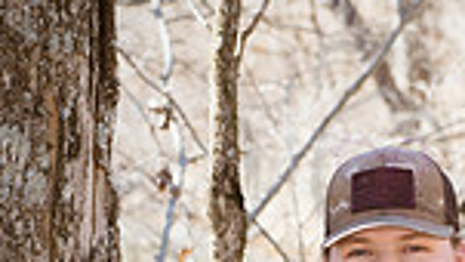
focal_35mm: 268
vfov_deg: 4.5
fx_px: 3305
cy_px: 450
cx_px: 394
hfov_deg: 8.0
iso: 800
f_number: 8
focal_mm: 86
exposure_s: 1/320
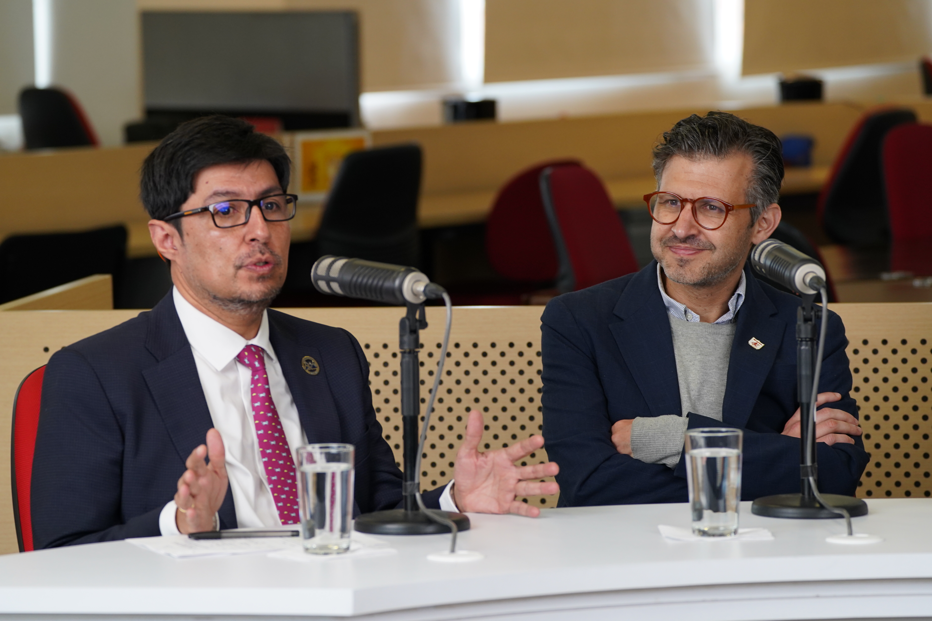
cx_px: 466
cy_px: 310
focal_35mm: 171
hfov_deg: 12.0
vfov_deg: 8.0
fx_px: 4427
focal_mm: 171
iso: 1600
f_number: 6.3
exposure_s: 1/160
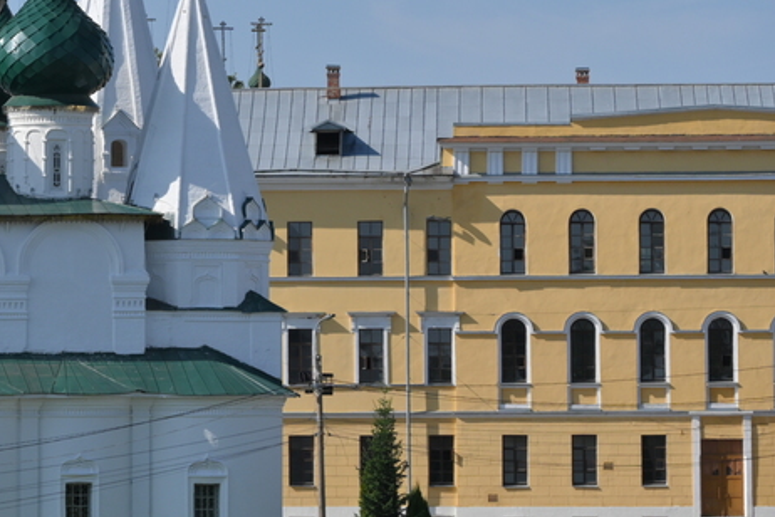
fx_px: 5726
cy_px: 102
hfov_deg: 7.7
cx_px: -70
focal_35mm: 266
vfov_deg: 5.2
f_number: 7.1
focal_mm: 80
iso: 100
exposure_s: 1/800
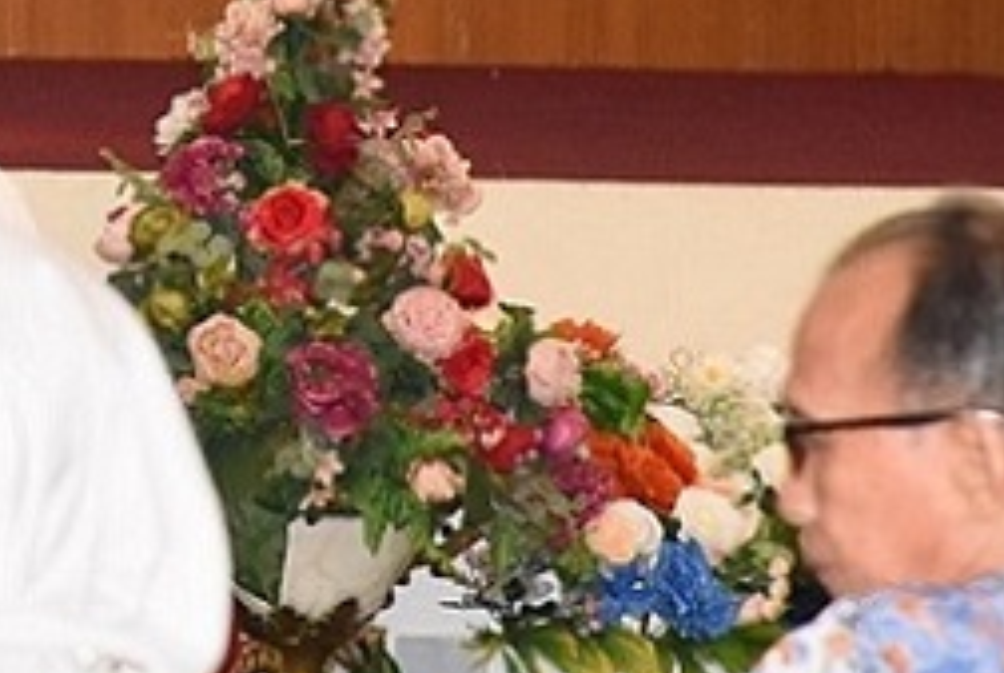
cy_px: -579
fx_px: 11119
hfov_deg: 5.1
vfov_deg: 3.4
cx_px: -982
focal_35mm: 398
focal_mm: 98
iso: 6400
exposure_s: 1/160
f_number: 6.3
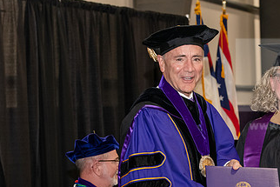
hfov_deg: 16.2
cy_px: 144
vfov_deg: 10.9
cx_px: 210
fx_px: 980
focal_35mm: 126
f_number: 5.6
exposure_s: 1/200
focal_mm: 70
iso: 2500
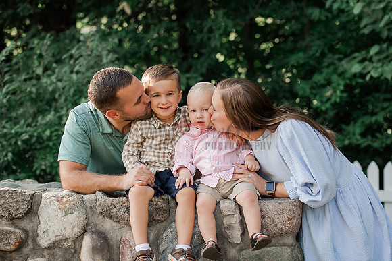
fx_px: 762
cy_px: 130
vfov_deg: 19.5
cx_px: 196
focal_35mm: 70
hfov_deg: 28.8
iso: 320
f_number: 4
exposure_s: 1/250
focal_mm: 70
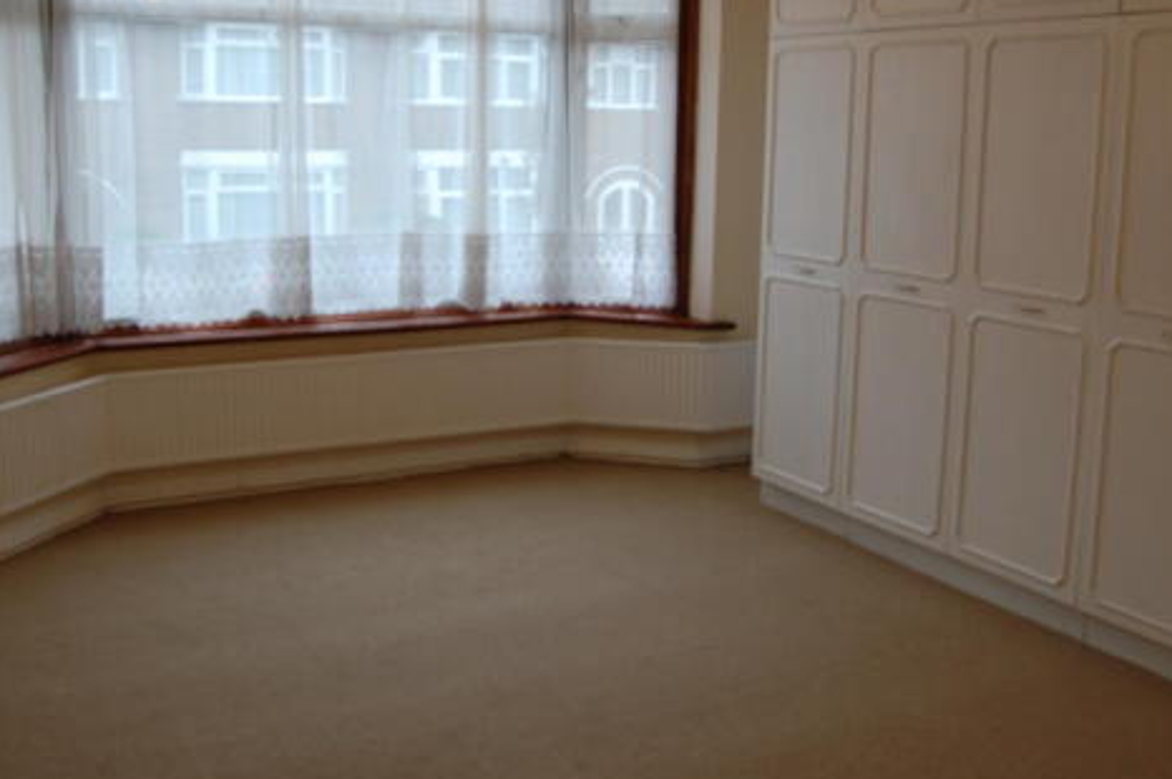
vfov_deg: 34.9
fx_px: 1236
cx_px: 578
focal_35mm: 38
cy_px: 319
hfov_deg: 50.7
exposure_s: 1/125
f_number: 5.6
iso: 400
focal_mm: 18
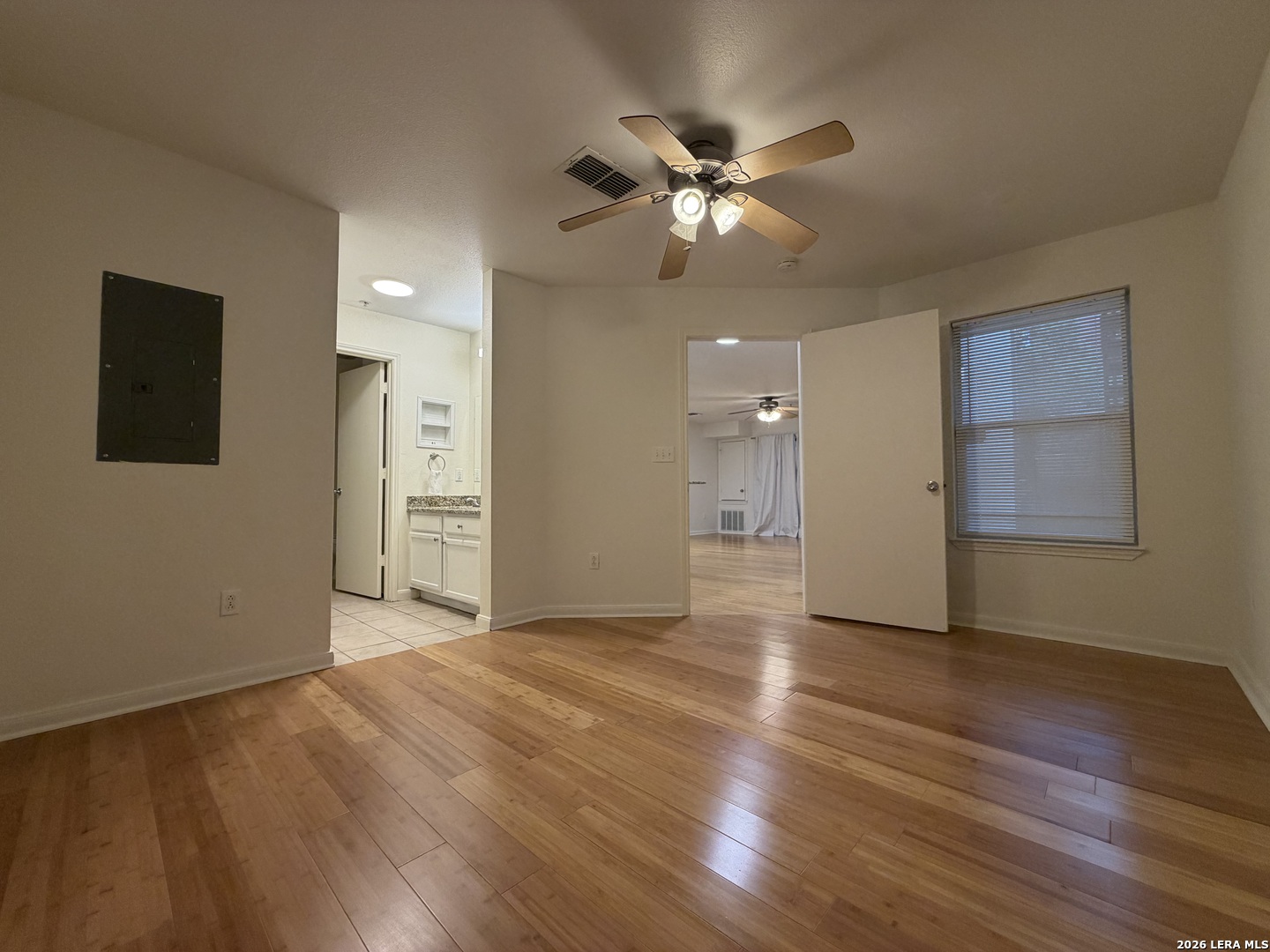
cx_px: 635
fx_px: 514
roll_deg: +0.8
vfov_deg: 85.7
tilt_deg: +1.9
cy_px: 476
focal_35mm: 14
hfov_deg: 102.1
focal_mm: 2.22
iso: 200
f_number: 2.2
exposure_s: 1/60
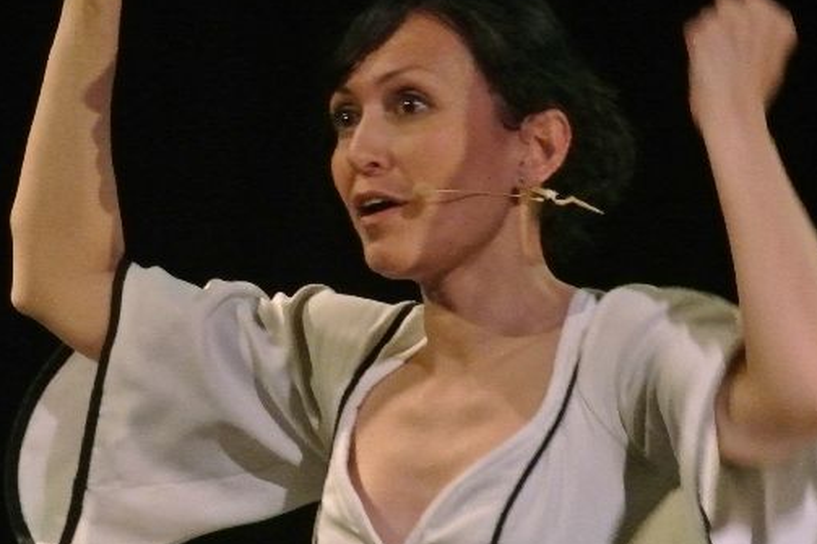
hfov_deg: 4.4
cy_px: 209
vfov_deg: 2.9
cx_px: 387
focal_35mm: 473
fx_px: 10730
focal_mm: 110
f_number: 11
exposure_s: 1/40
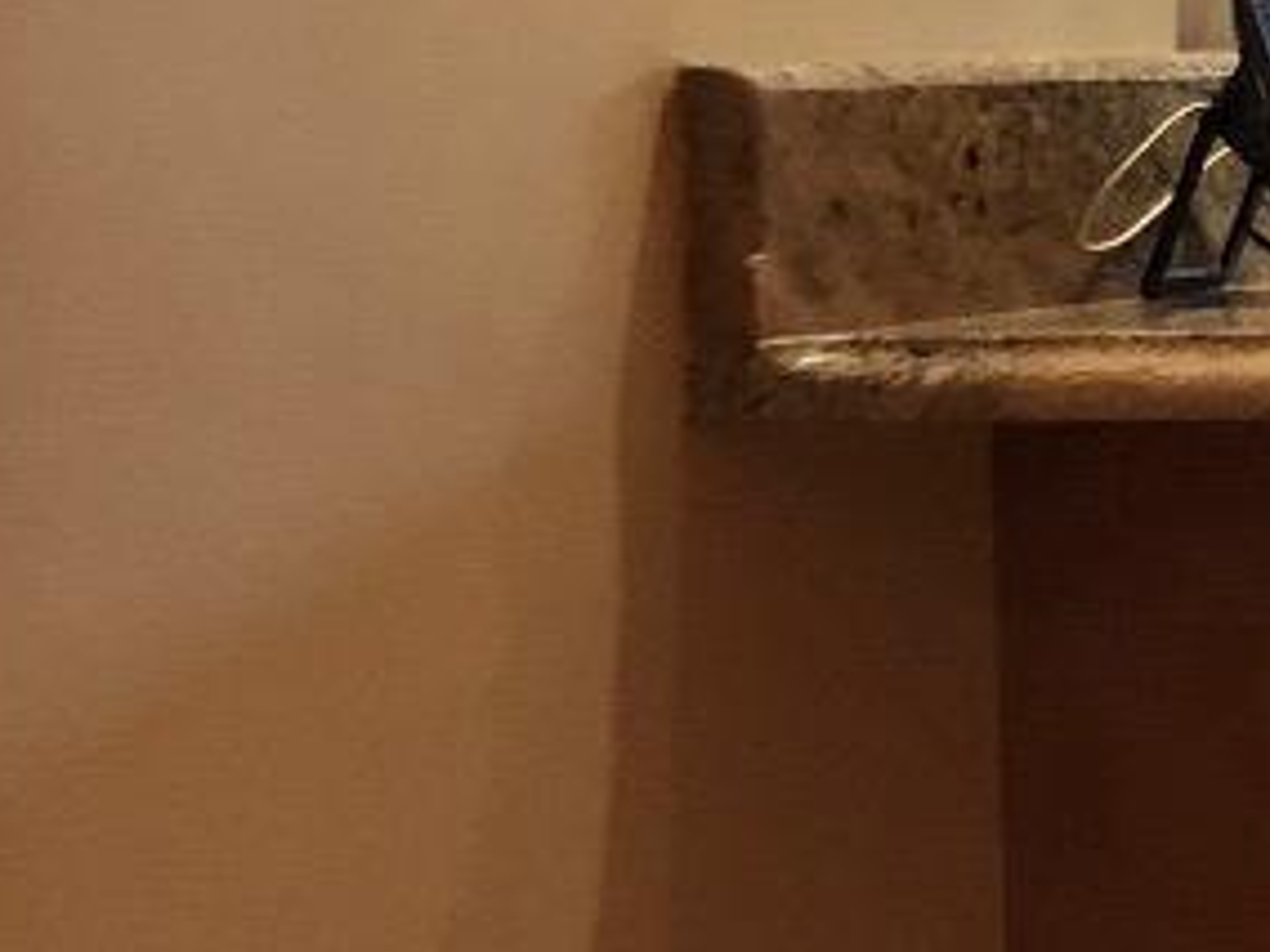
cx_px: 2531
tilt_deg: -1.8
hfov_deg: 12.3
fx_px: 5210
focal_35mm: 142
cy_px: 223
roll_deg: +1.4
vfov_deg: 10.4
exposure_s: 1/15
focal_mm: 3.99
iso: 80
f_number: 1.8
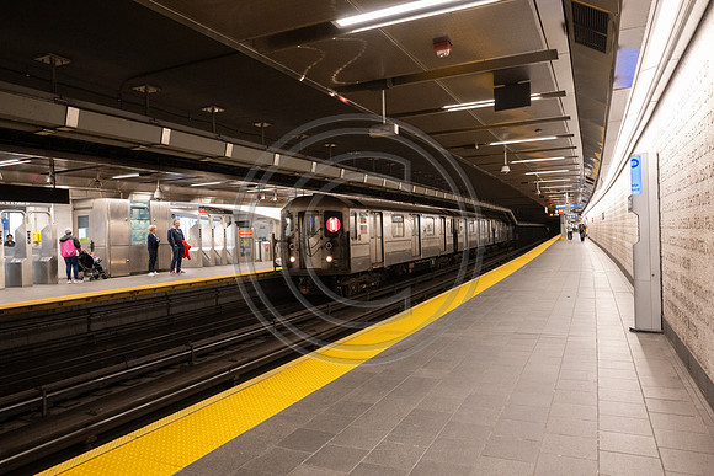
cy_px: 238
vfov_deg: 50.4
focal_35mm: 26
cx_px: 357
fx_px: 506
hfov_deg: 70.4
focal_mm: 25.5
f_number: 4.5
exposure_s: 1/200
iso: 6400
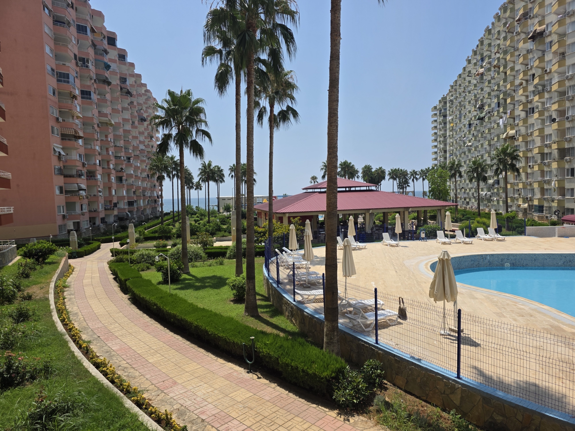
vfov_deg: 58.9
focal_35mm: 23
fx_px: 382
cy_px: 216
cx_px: 288
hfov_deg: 73.9
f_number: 1.7
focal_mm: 6.3
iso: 64
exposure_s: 1/7944
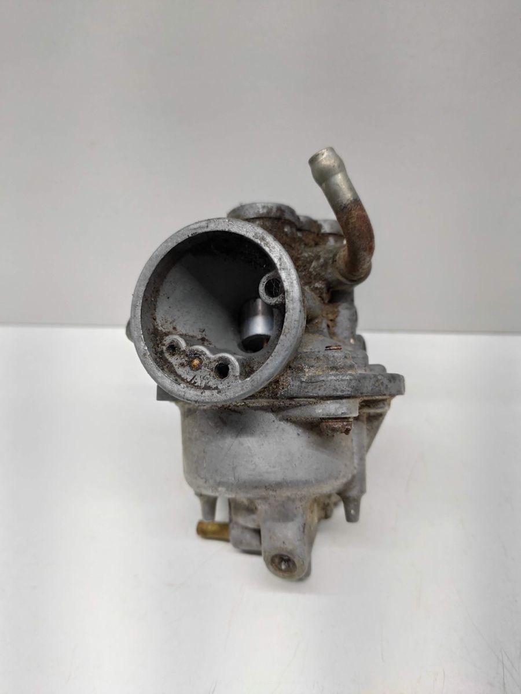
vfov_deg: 67.3
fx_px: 522
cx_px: 260
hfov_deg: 53.1
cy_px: 347
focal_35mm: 26
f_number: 1.75
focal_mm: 4.77
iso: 193
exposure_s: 1/100
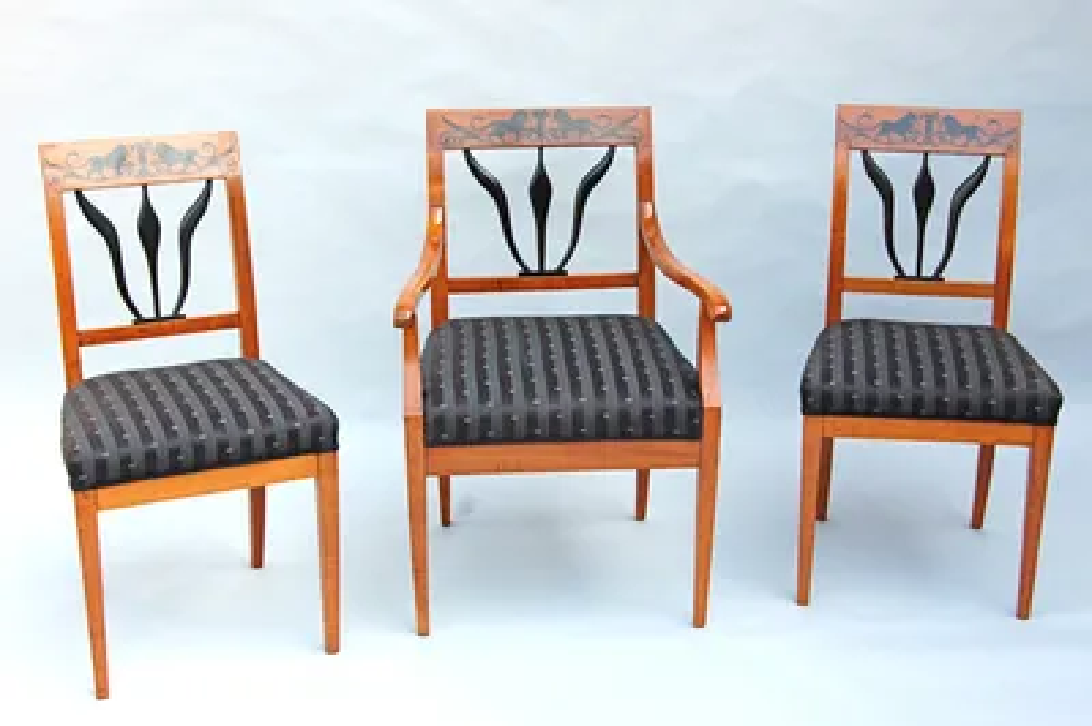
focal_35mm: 48
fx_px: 1455
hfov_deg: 41.1
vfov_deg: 28.0
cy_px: 363
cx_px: 546
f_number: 5.6
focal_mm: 32
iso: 280
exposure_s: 1/125
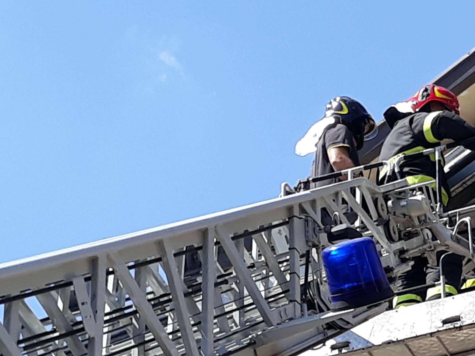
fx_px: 700
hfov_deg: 35.8
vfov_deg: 27.4
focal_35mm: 51
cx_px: 404
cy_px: 328
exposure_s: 1/1151
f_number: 1.7
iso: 40
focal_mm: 3.71
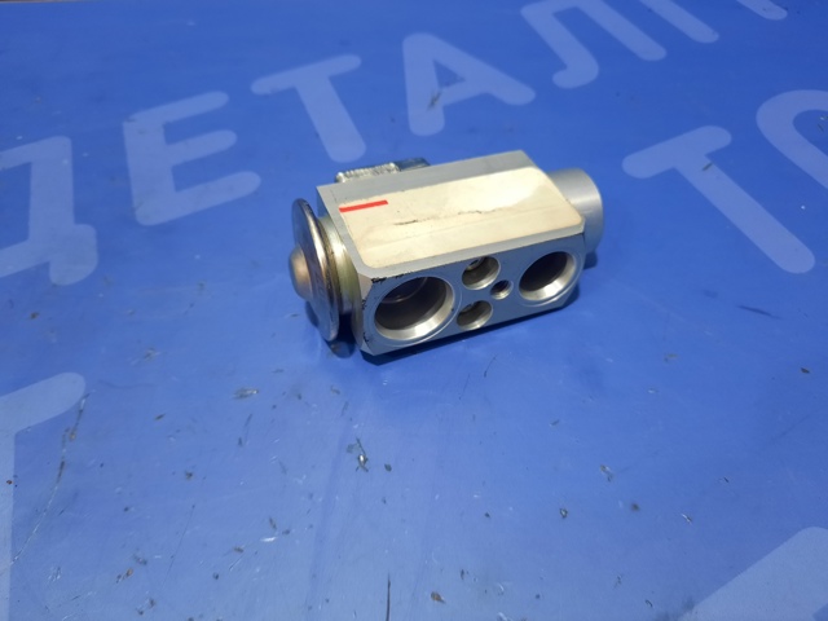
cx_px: 414
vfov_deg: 54.9
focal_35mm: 25
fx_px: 598
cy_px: 310
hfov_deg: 69.4
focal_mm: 4.6
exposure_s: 1/33
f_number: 2
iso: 320
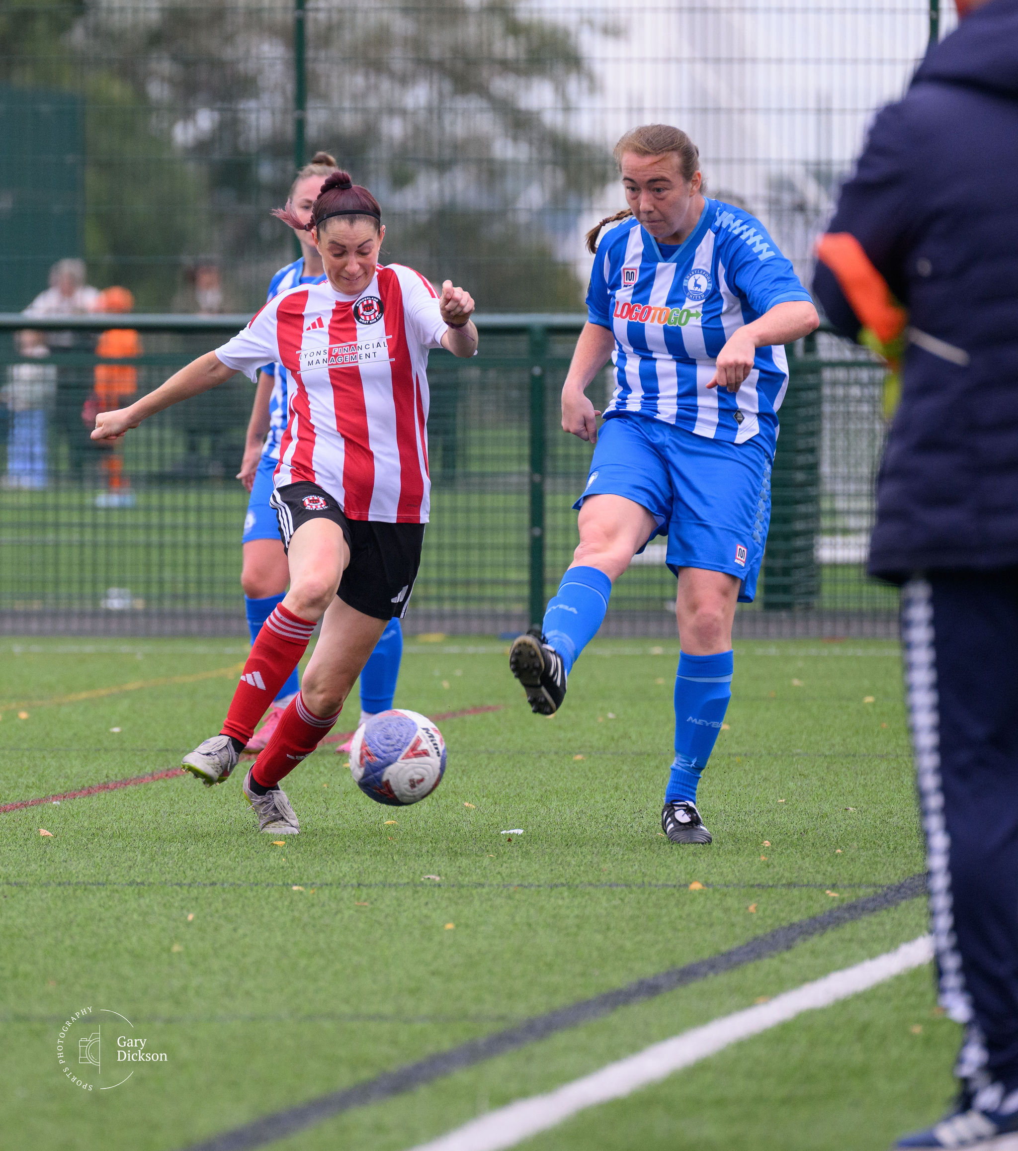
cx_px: 374
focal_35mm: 547
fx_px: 19411
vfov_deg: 3.4
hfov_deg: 3.0
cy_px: 581
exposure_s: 1/1250
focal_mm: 320
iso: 1100
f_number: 5.3
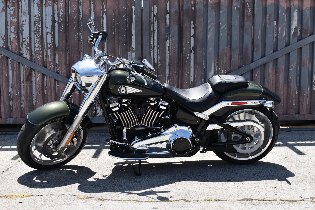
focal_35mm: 48
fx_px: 420
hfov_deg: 41.1
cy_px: 105
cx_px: 158
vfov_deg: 28.1
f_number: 8
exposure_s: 1/320
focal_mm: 32
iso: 100
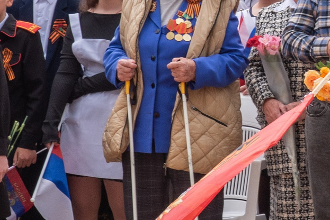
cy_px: -12
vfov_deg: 3.9
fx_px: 3200
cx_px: 447
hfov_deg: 5.9
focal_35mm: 349
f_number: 13
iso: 320
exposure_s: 1/160
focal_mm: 85
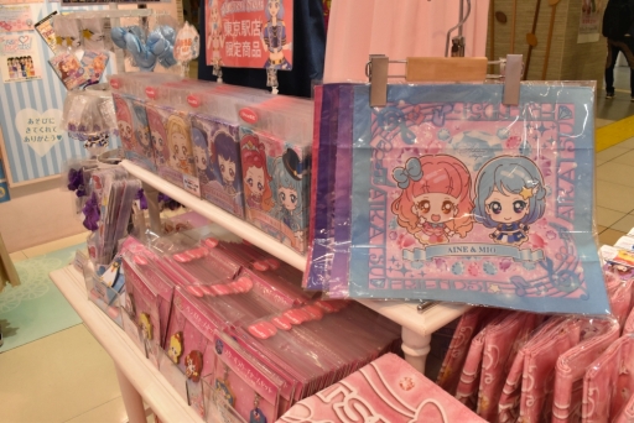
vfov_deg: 43.7
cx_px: 317
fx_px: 529
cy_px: 212
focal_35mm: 30
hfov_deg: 61.9
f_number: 13
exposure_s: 1/80
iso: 2000
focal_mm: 20
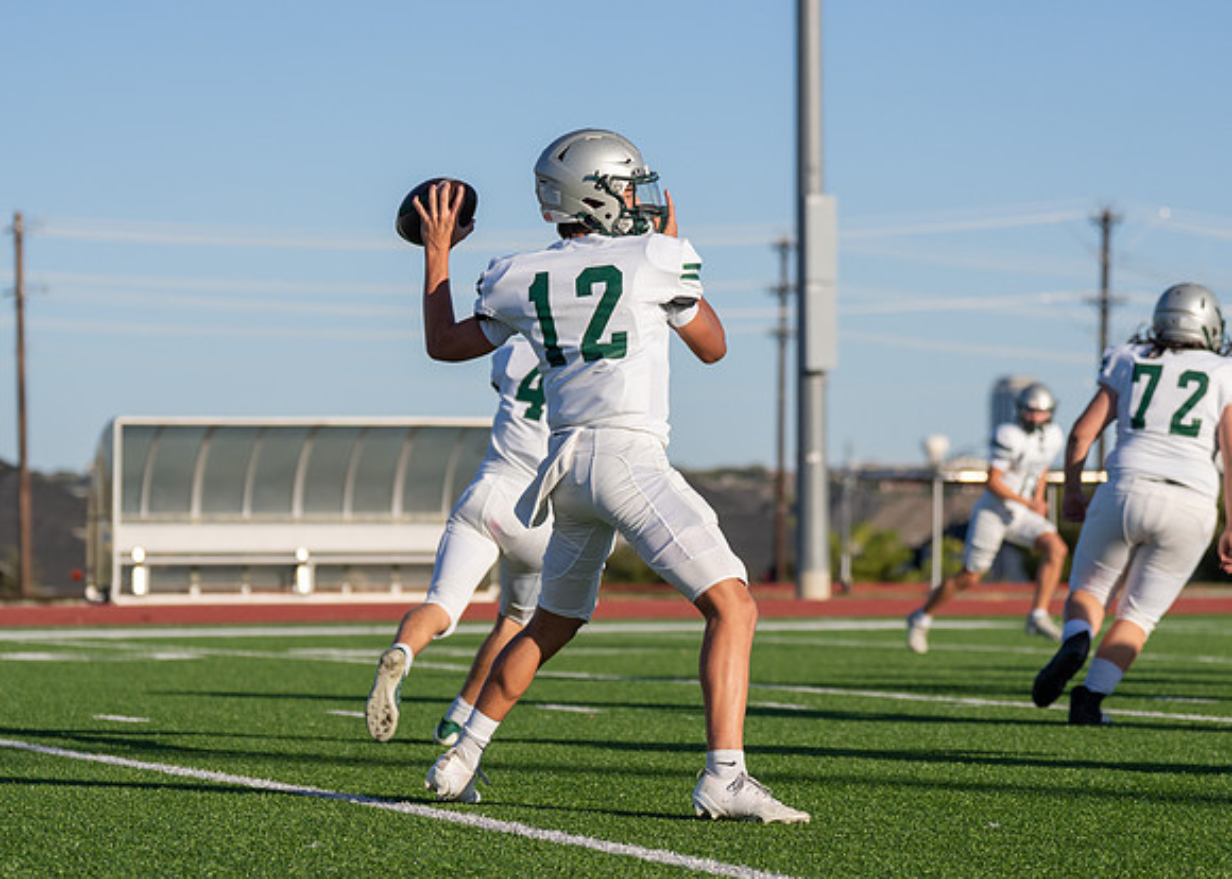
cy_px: 400
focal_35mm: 126
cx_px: 620
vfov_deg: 11.4
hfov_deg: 15.9
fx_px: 4418
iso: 100
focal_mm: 88
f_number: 2.8
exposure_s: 1/2500
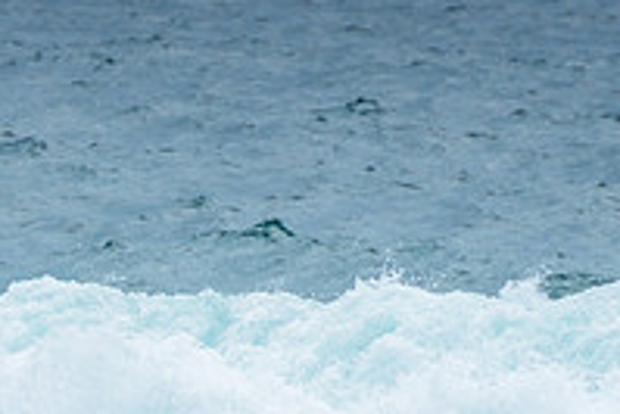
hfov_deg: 1.4
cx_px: -34
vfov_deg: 1.0
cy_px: 473
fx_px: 24645
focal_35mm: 1430
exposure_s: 1/1600
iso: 500
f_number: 8
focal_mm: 400
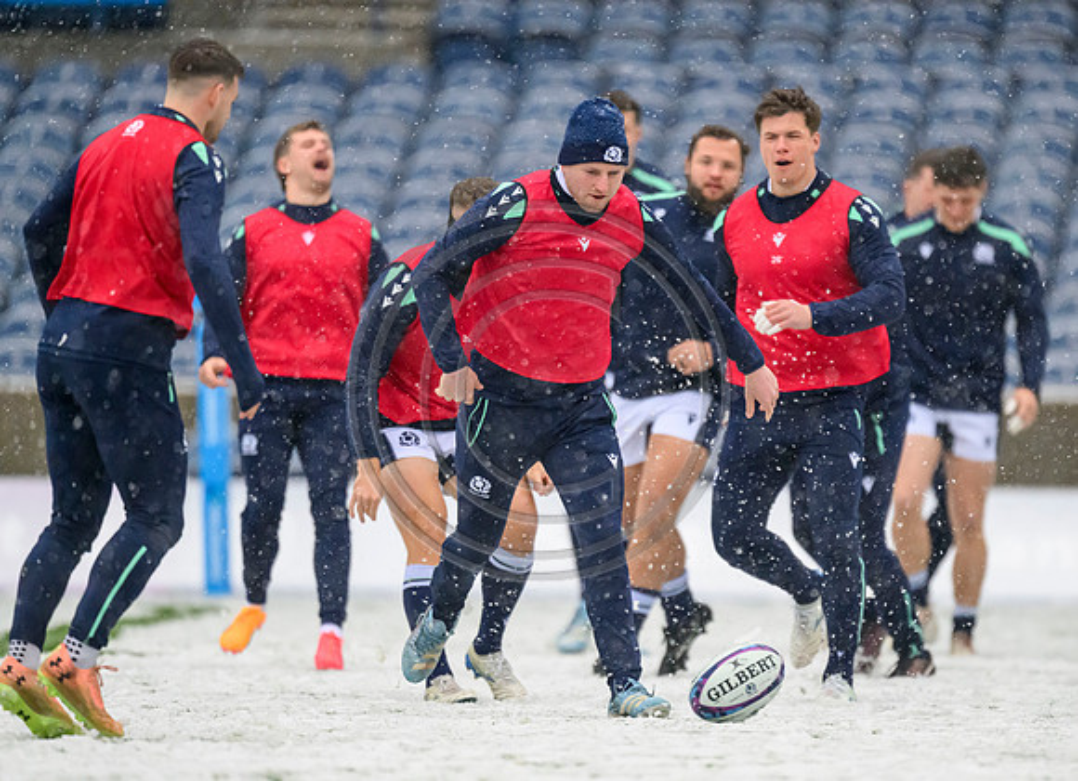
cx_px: 586
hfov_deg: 3.4
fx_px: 18228
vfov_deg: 2.5
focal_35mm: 593
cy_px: 390
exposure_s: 1/1000
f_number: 4
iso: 8000
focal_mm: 560
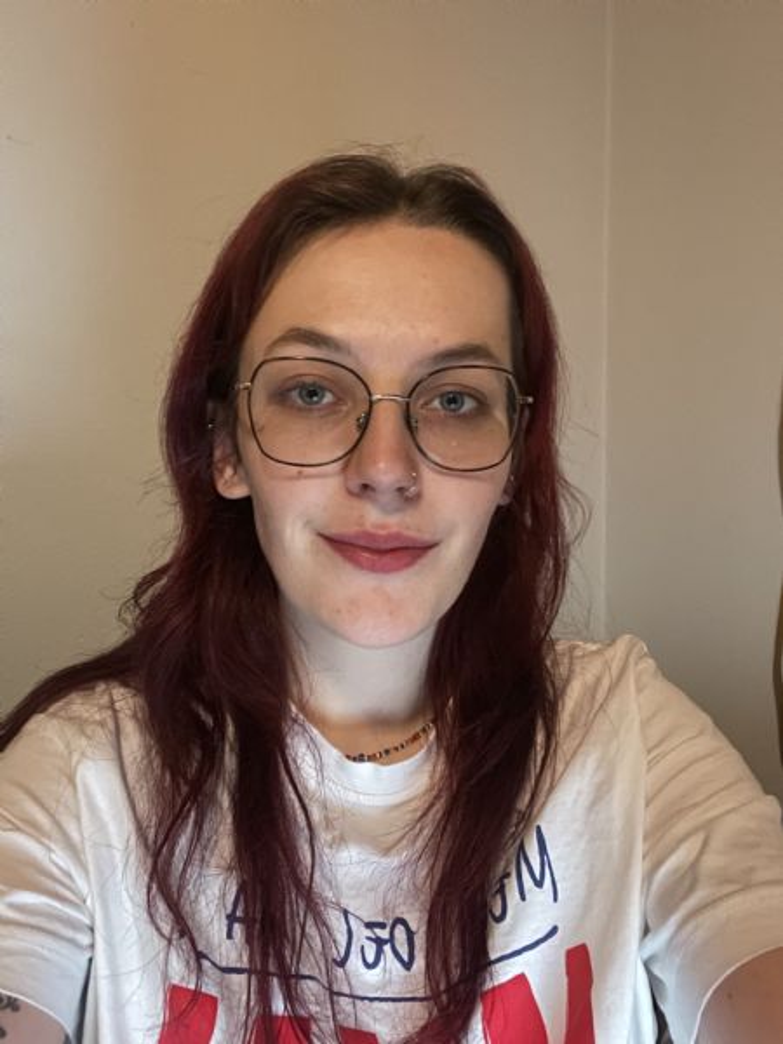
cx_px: 392
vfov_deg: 60.0
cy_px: 522
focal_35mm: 30
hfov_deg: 46.8
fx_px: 905
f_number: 2.2
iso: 1250
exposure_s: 1/14
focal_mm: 2.71
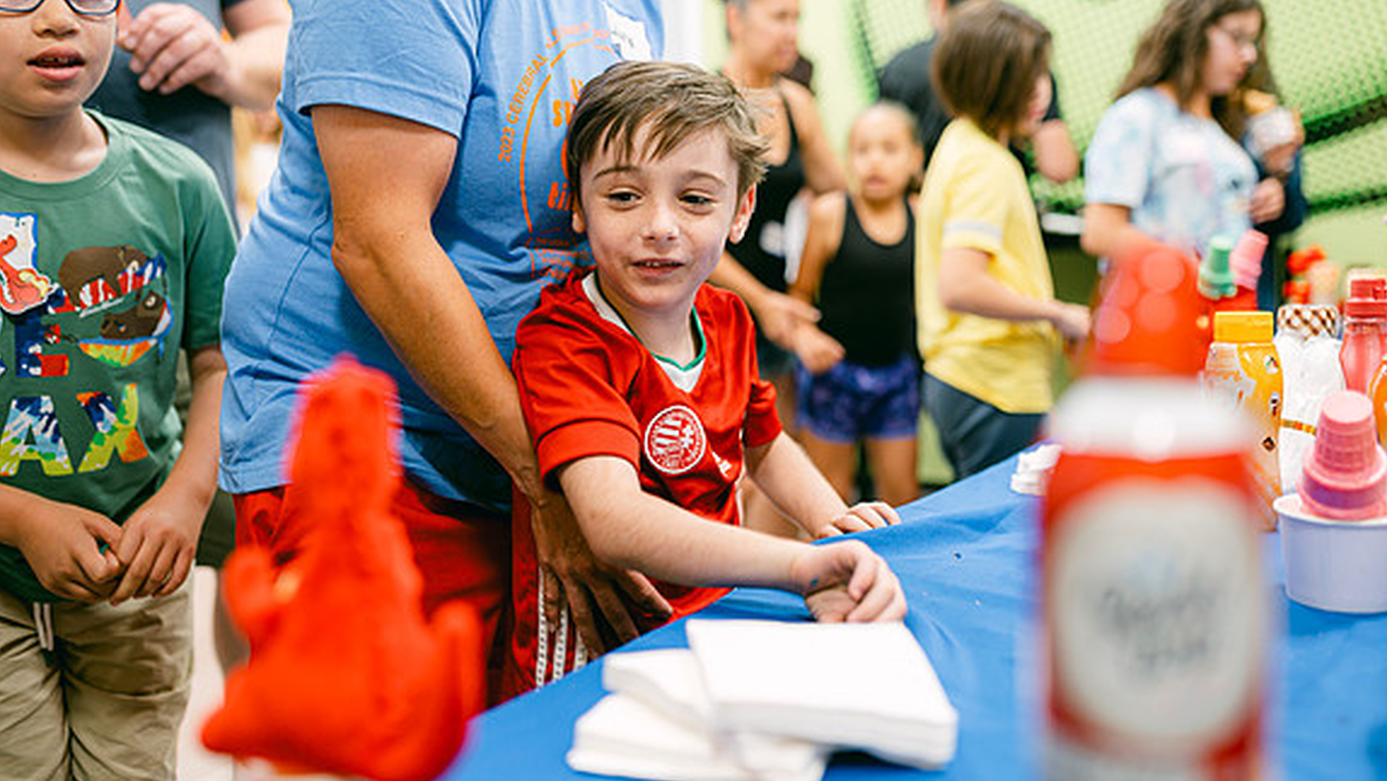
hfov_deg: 54.0
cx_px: 698
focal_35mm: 37
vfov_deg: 31.9
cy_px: 324
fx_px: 1361
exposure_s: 1/125
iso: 400
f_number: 2
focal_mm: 35
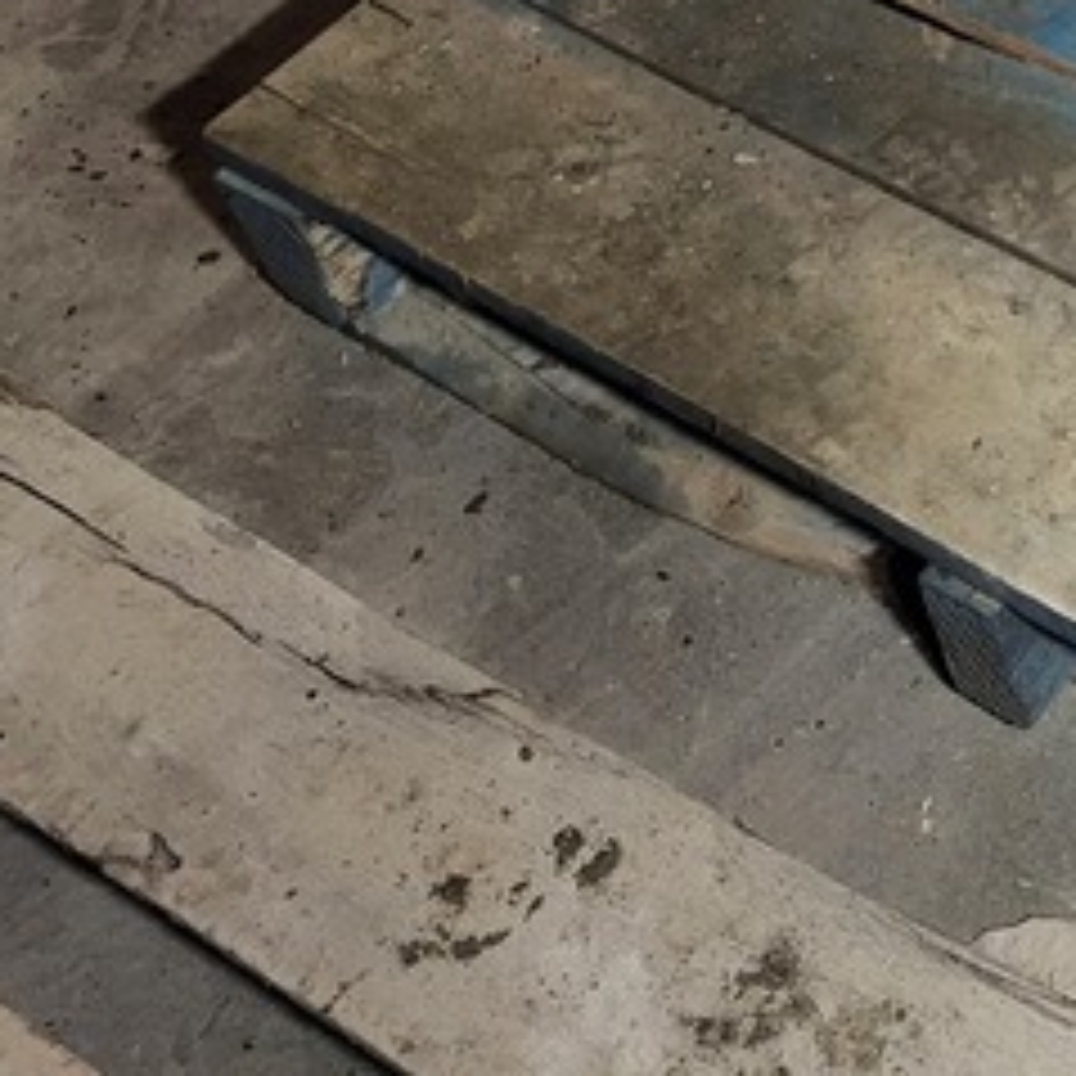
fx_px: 2708
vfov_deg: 21.1
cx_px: 1625
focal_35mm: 77
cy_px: -162
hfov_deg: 19.5
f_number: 1.8
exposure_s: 1/40
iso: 320
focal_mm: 5.4
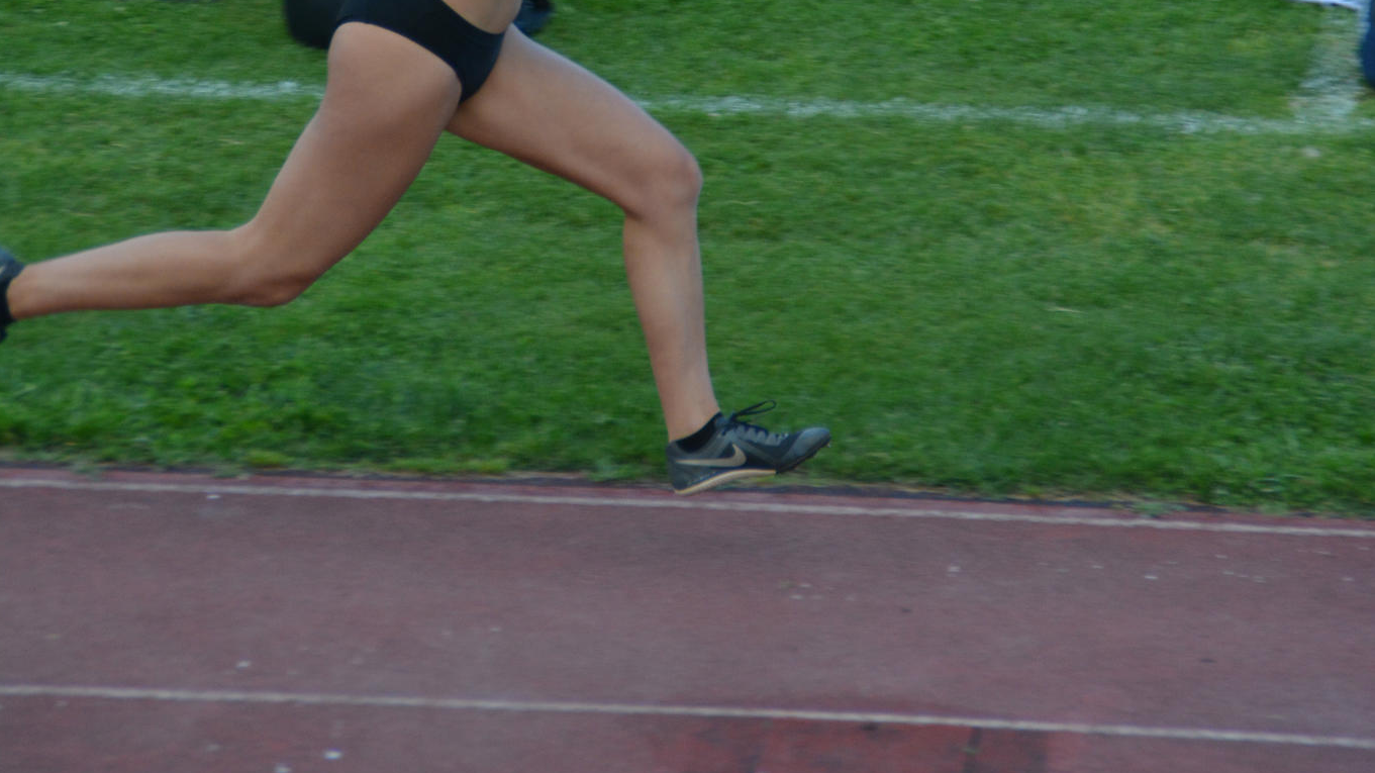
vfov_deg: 2.6
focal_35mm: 473
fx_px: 17242
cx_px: 686
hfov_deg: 4.6
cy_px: -142
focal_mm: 200
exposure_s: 1/500
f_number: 6.3
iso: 800
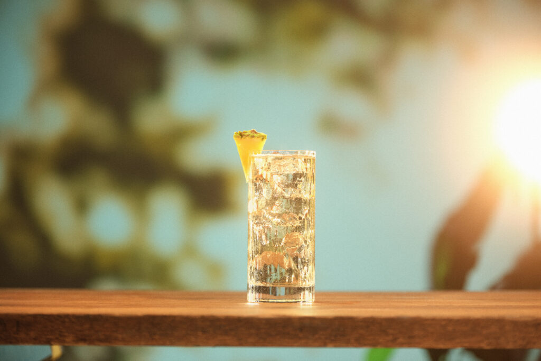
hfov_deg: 16.3
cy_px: 180
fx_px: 1894
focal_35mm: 126
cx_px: 270
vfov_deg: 10.9
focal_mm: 83.8
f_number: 2.8
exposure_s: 1/125
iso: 250
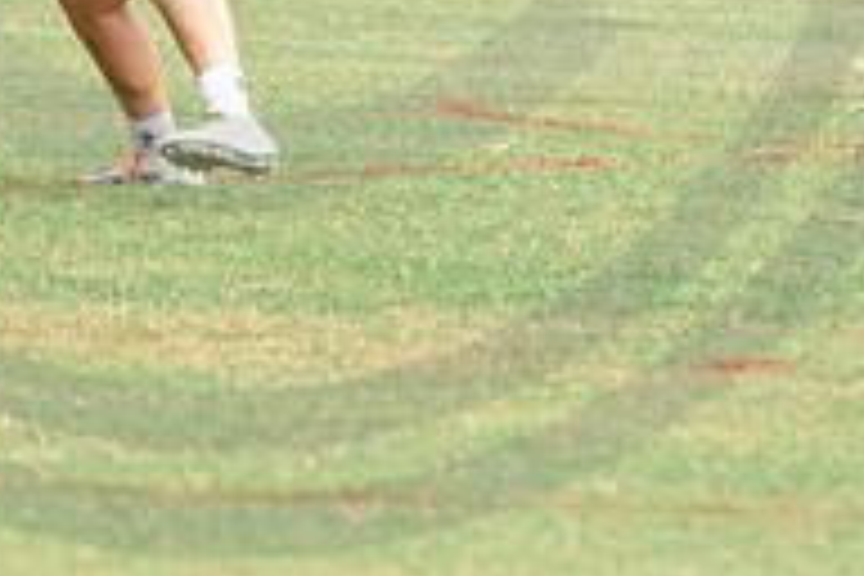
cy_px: -250
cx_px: -149
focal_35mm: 720
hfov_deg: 2.9
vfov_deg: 1.9
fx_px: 17279
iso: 250
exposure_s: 1/1000
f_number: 4
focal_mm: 185
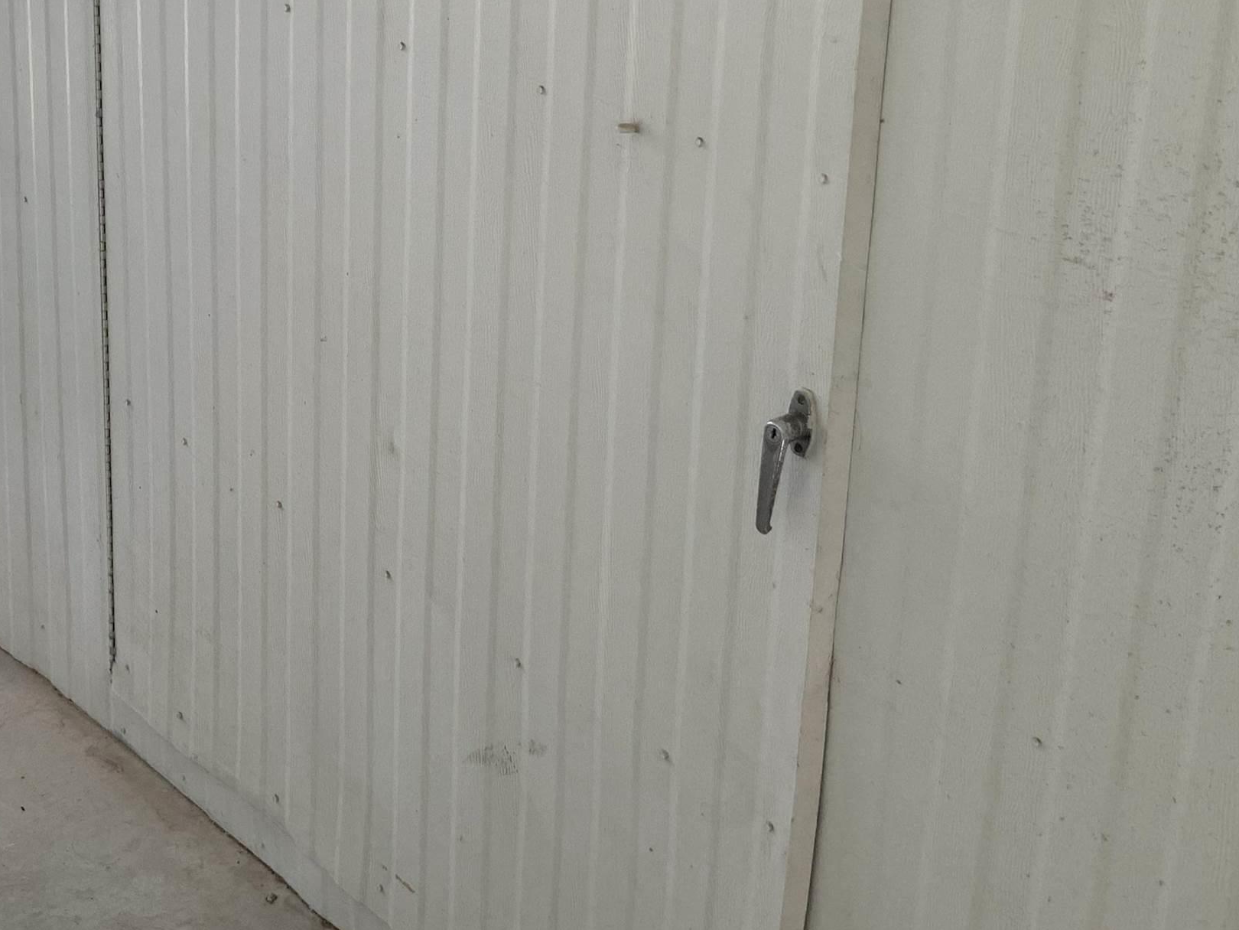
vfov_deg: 25.7
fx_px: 1969
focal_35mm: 55
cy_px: 81
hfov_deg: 34.0
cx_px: 272
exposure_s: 1/257
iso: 16
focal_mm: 3
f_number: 1.8
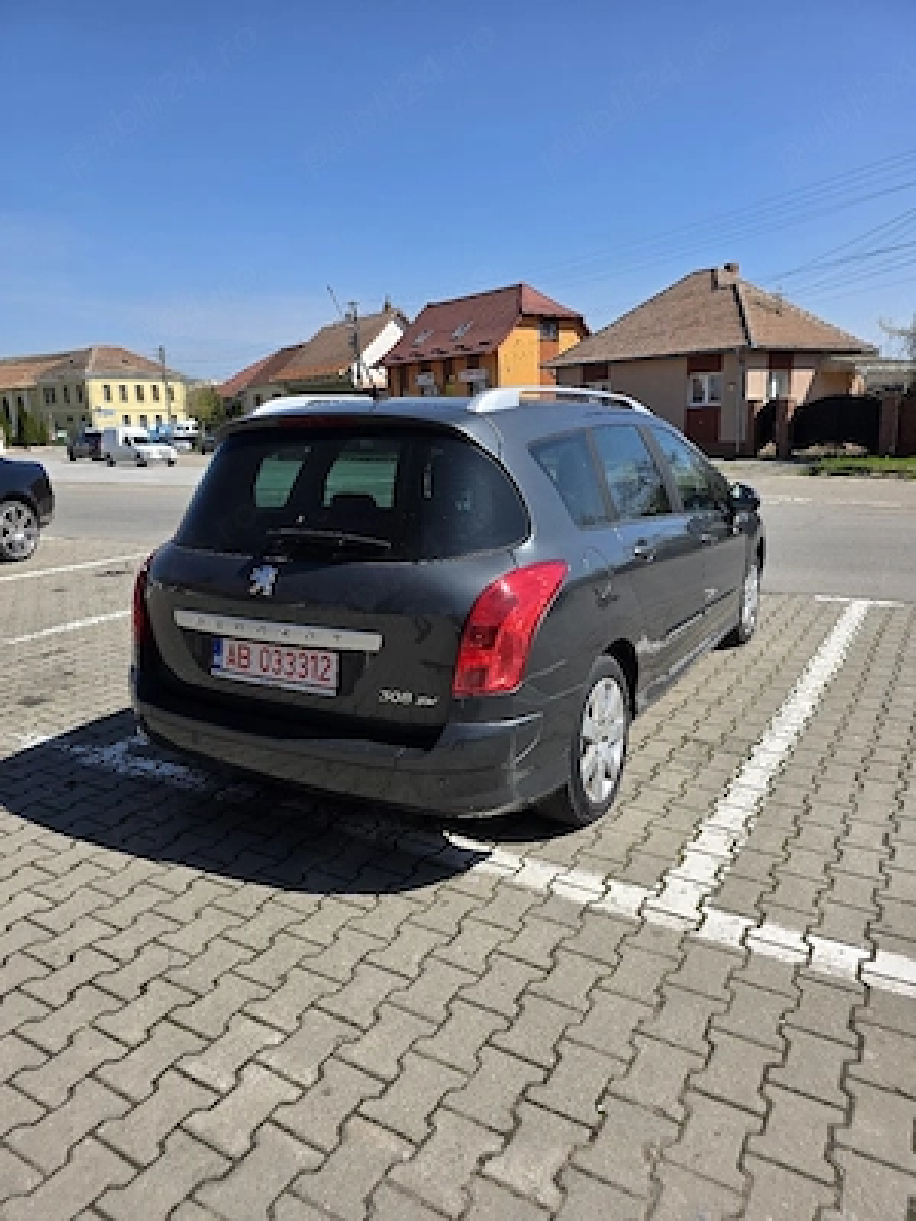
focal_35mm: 23
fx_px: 811
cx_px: 458
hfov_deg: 58.9
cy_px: 610
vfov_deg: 73.9
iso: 80
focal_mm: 6.3
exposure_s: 1/10000
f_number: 1.7
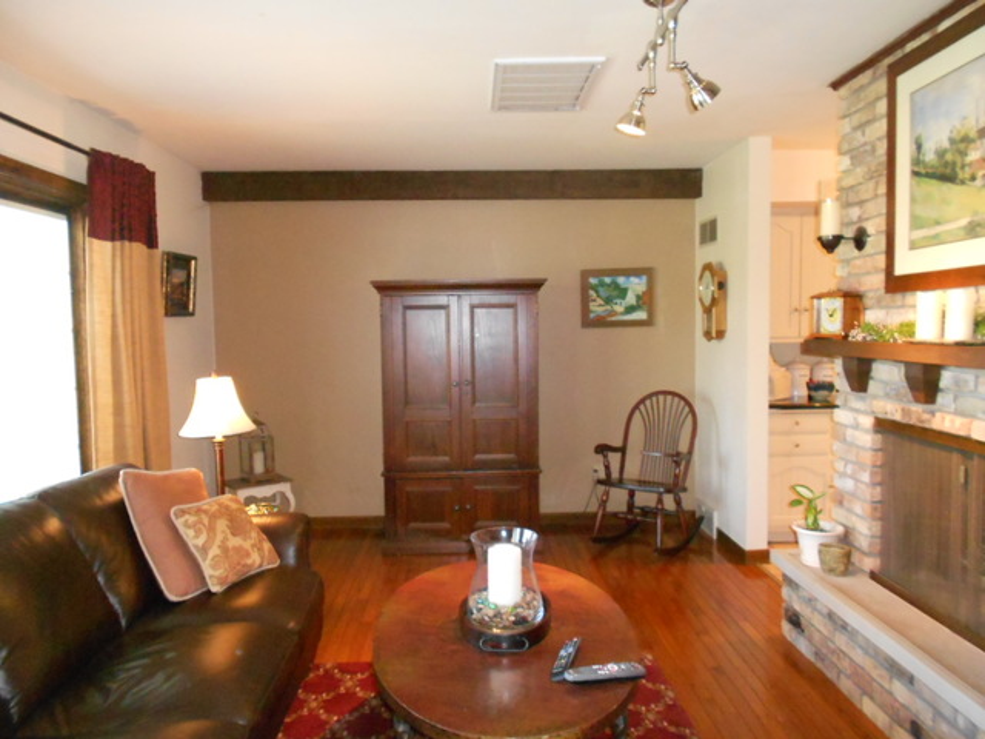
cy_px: 370
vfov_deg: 53.1
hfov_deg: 67.3
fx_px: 740
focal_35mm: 26
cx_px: 492
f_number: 3.2
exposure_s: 1/25
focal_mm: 4.6
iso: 640
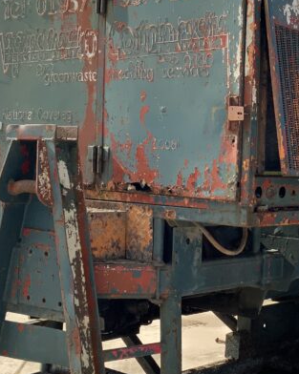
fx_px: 820
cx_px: 245
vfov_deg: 25.7
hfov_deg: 20.4
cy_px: 190
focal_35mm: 74
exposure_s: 1/1984
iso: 20
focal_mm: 3
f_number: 1.8
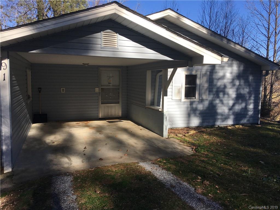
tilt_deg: -4.1
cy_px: 105
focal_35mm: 29
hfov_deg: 61.7
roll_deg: -0.8
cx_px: 140
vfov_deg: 48.2
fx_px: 235
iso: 25
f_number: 2.2
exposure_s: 1/916
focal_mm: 4.15
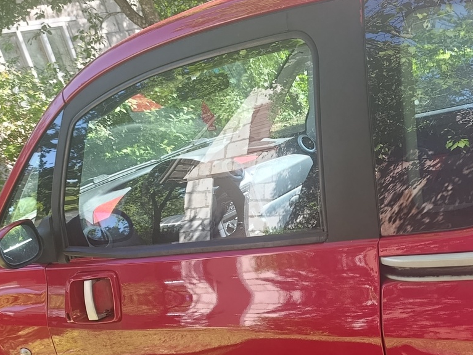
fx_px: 657
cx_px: 382
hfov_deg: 38.1
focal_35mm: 48
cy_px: 300
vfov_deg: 29.4
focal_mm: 6.11
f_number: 1.65
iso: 120
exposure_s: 1/100
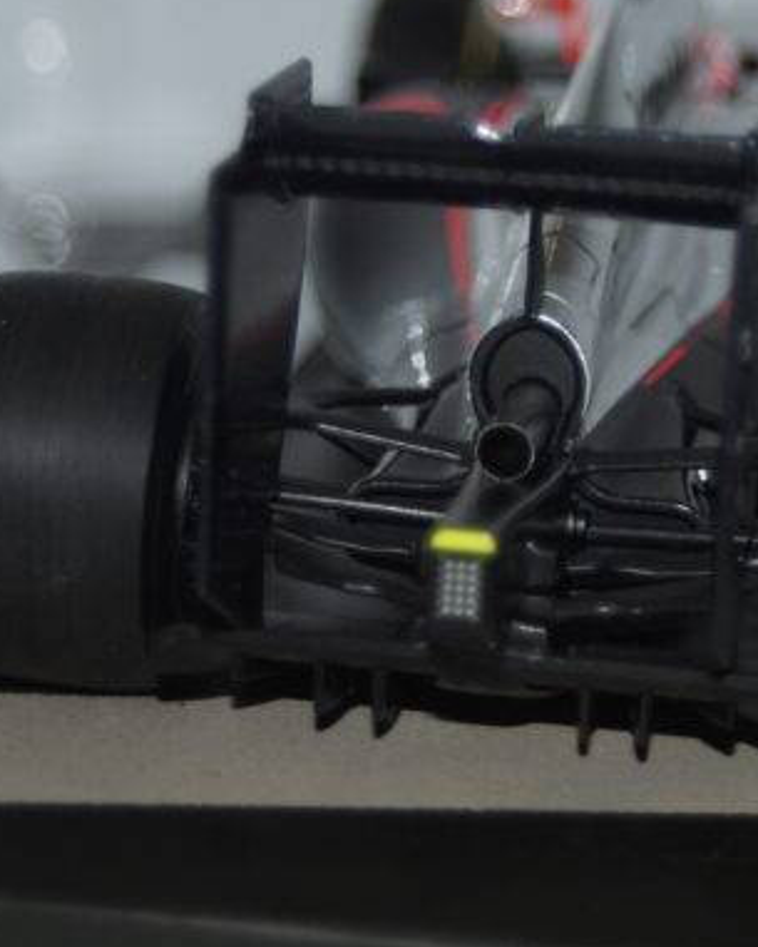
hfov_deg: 11.6
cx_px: 529
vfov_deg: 14.5
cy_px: 480
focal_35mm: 133
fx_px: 3728
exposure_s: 1/60
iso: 200
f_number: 5.6
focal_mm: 60
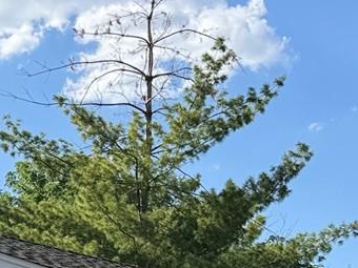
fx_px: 1169
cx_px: -77
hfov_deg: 16.6
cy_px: 496
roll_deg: -0.9
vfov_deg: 12.0
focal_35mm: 113
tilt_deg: -1.8
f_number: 1.78
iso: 100
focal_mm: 6.76
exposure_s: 1/3953
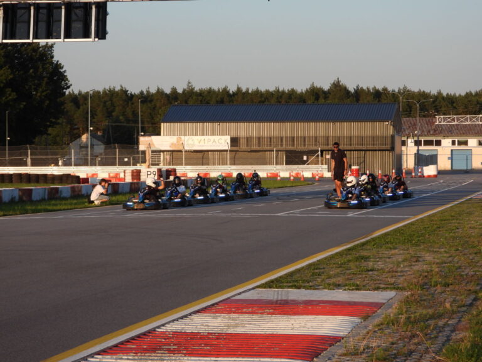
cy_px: 181
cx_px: 241
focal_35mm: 135
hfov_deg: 14.6
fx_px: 1880
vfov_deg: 11.0
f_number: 4
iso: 100
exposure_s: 1/400
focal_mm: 24.3
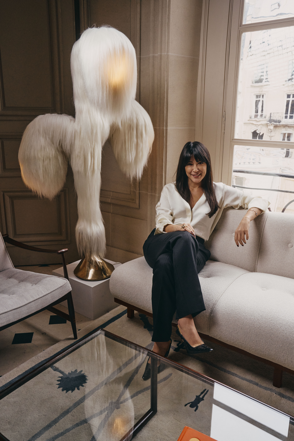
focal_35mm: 30
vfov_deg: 61.9
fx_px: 367
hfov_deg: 43.6
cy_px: 220
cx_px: 147
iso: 1600
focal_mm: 30
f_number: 7.1
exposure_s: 1/200
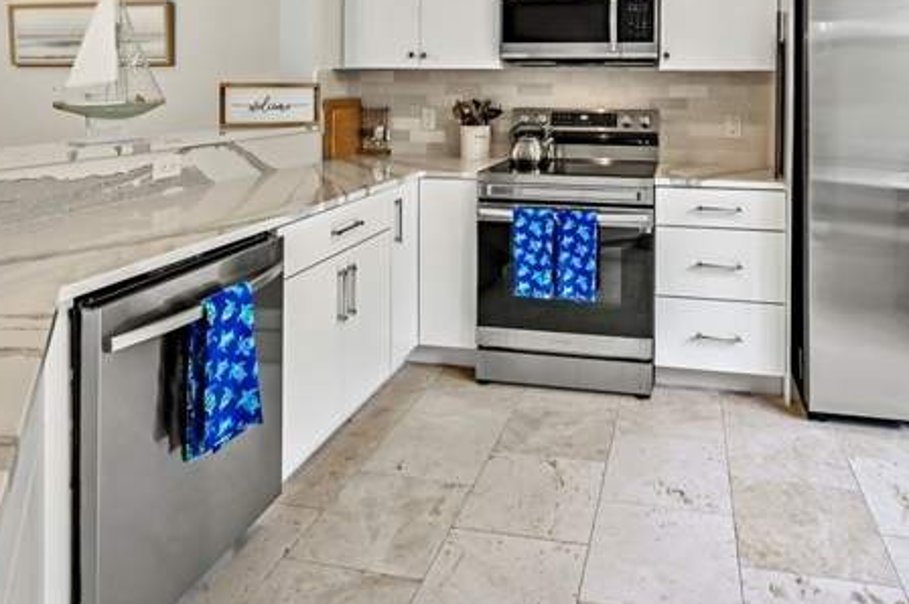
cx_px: 556
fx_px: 631
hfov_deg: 70.6
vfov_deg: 47.4
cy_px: 91
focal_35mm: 25
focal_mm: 14
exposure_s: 1
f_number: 8
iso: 100
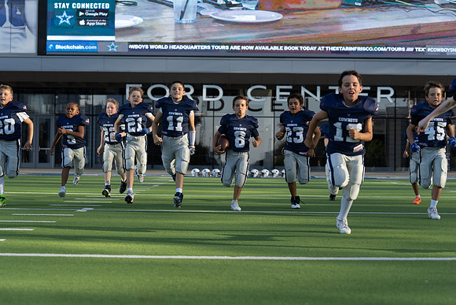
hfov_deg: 28.8
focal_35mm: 70
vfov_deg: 19.5
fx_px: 887
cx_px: 228
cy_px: 152
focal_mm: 70
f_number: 4
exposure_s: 1/1000
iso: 320
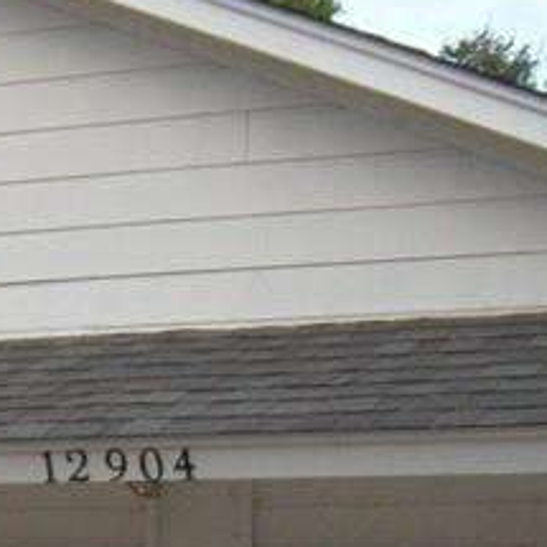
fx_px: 2628
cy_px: 740
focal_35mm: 147
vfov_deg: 11.5
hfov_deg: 11.6
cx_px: -114
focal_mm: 5.9
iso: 223
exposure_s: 1/56.1
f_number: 3.8
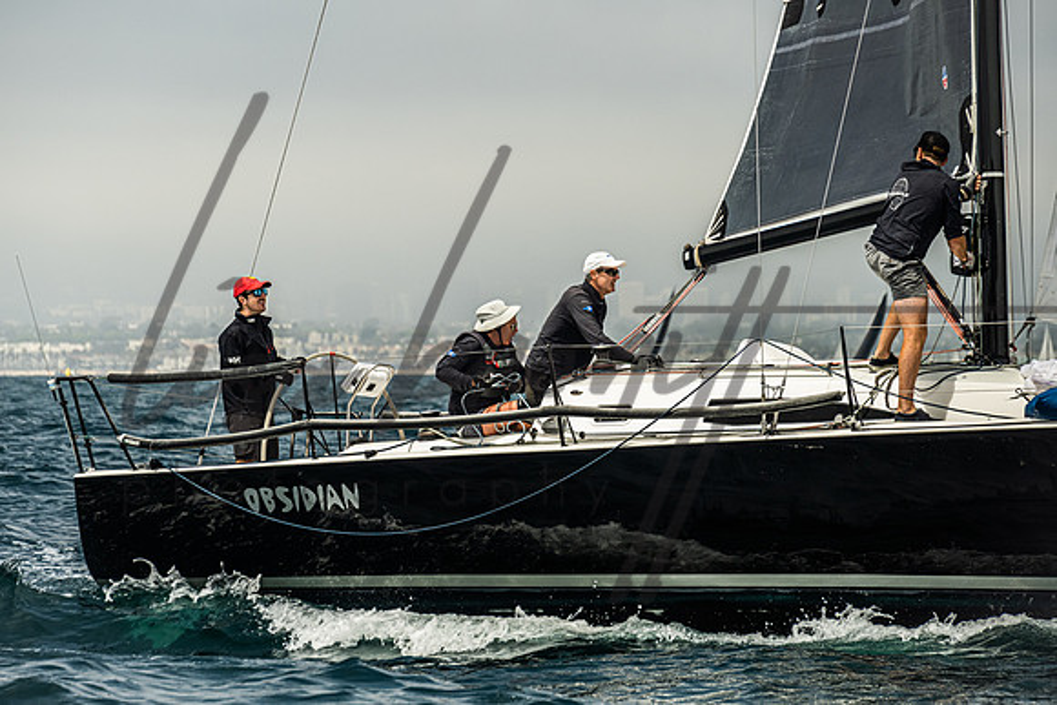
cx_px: 441
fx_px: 6441
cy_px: 344
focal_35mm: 219
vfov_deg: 6.3
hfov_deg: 9.4
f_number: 6.3
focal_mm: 185
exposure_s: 1/1000
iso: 400
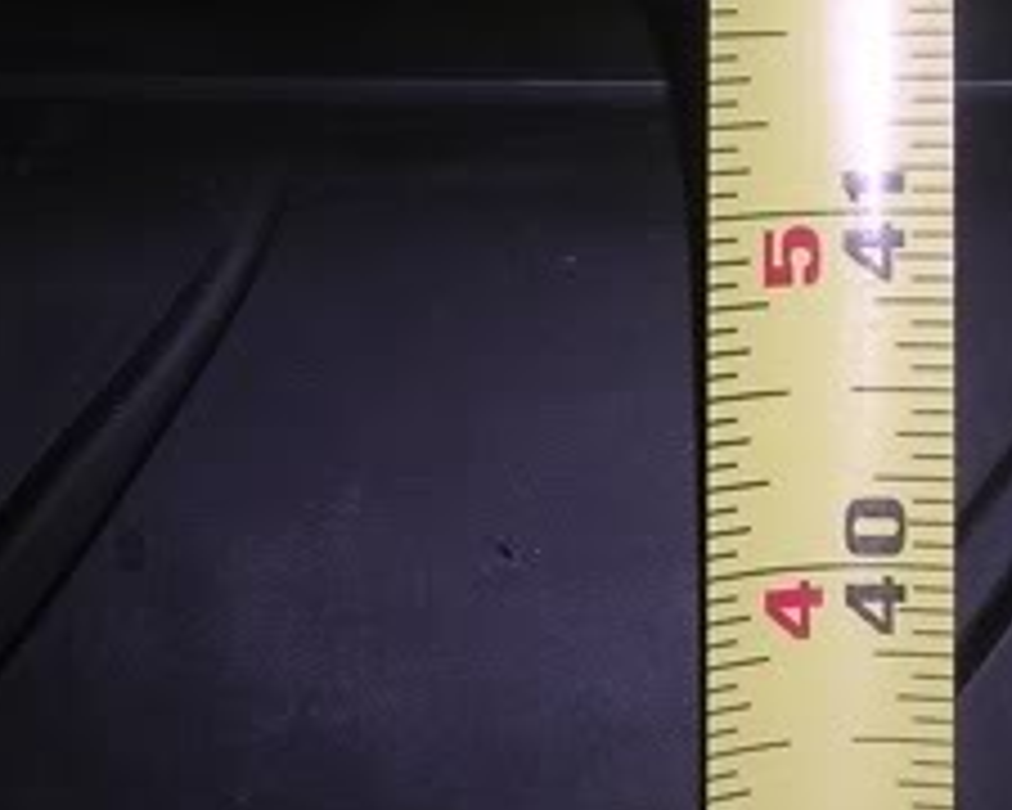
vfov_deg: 15.4
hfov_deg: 19.3
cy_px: 158
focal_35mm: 99
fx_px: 2965
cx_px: 688
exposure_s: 1/60.1
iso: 100
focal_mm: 5.8
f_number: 5.6
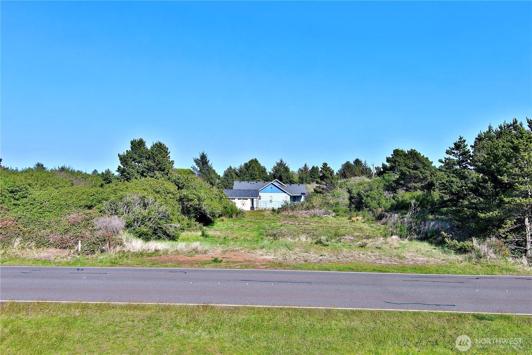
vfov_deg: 45.0
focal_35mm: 29
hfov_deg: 63.7
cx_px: 266
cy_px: 178
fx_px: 428
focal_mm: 10.57
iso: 100
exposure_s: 1/1534
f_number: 2.8
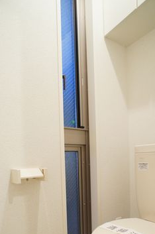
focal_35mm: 34
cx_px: 78
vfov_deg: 54.2
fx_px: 220
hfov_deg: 38.7
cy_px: 164
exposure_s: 1/60
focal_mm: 16
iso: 1600
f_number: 3.2
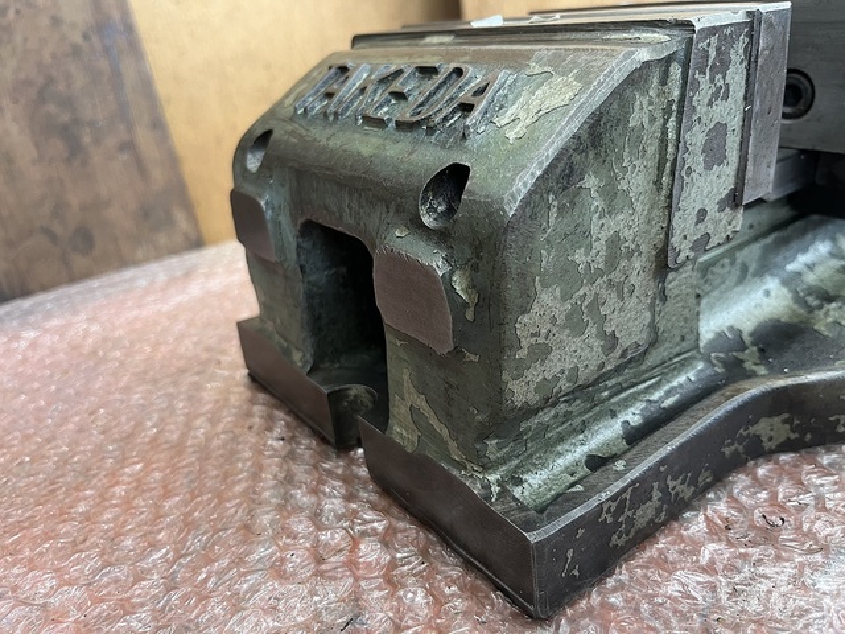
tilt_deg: -25.8
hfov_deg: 67.3
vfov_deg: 53.1
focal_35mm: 26
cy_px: 317
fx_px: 635
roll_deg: +6.0
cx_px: 422
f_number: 1.6
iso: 160
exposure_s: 1/60
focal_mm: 5.1
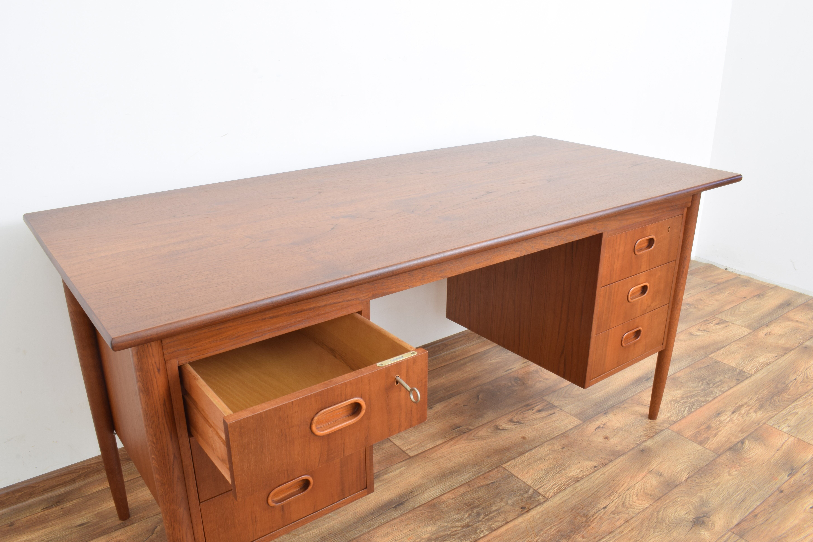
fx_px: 632
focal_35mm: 28
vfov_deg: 46.4
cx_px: 394
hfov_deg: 65.5
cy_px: 279
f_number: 22
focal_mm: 18
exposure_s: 5
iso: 100
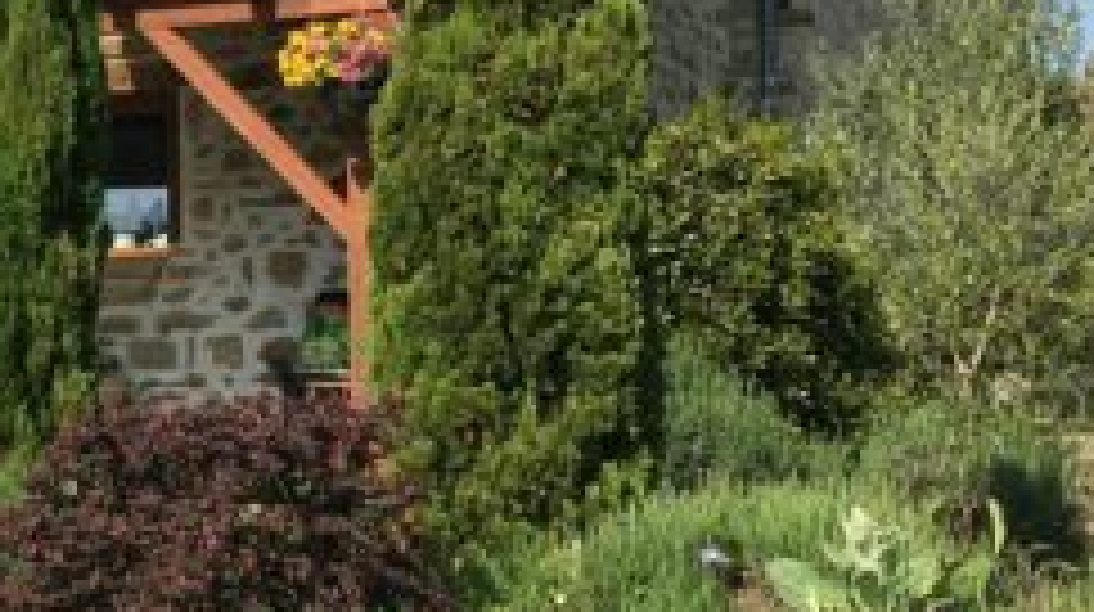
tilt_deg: +3.8
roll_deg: -1.3
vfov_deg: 12.1
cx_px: -248
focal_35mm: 100
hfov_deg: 20.0
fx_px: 2897
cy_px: 302
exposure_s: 1/1131
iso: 25
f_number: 2.2
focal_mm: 4.15
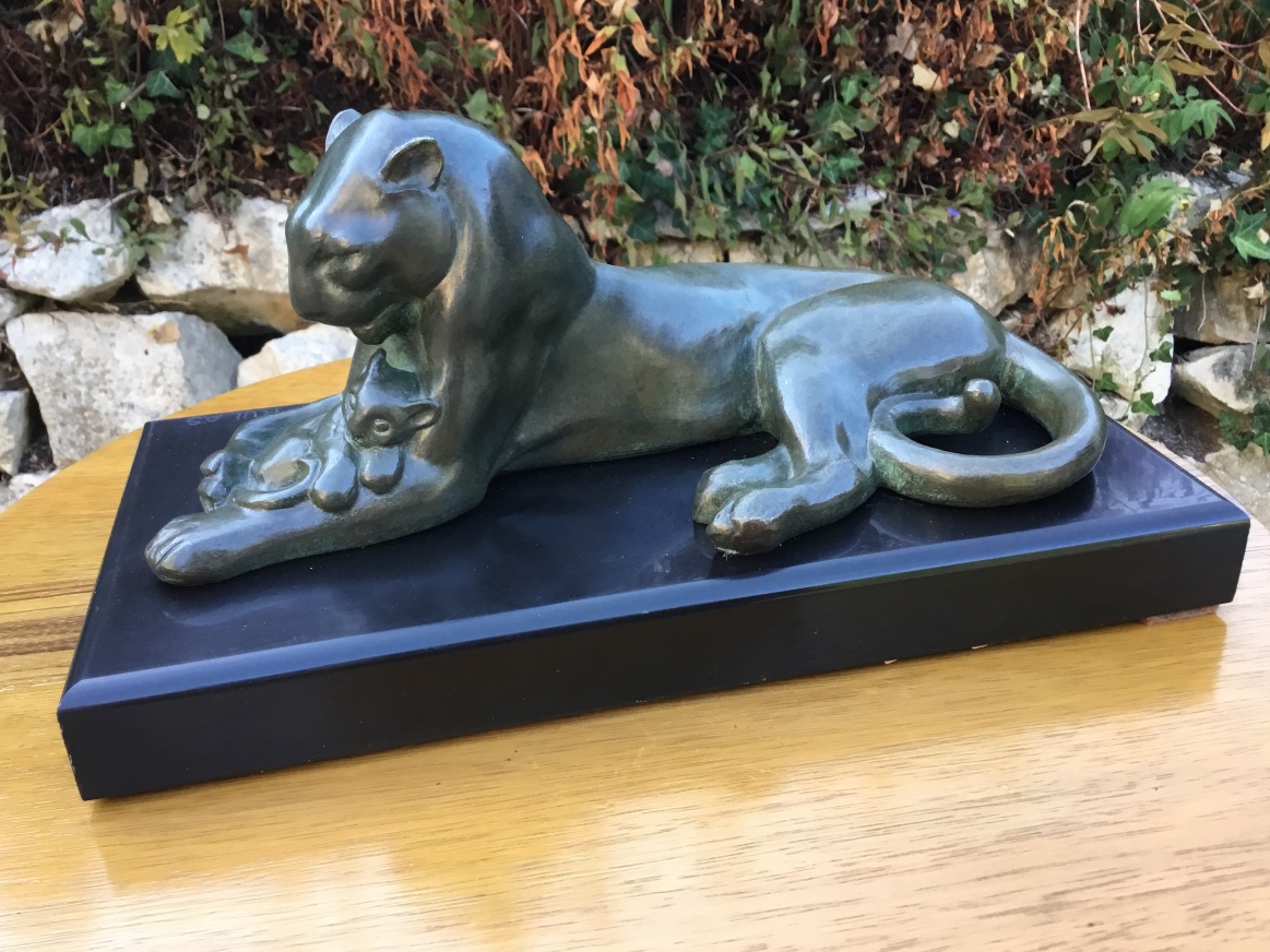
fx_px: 1174
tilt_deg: -22.0
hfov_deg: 56.8
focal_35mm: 32
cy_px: 471
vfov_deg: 44.2
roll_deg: +0.9
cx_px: 618
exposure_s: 1/33
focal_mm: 3.3
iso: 32
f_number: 2.4
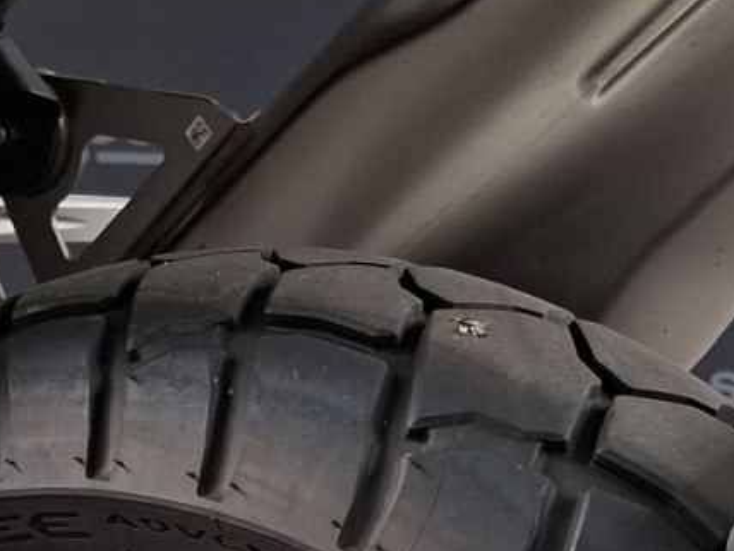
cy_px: 984
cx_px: 220
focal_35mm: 86
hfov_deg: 22.6
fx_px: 1824
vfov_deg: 15.0
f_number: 1.8
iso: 200
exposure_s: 1/120
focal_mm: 5.54
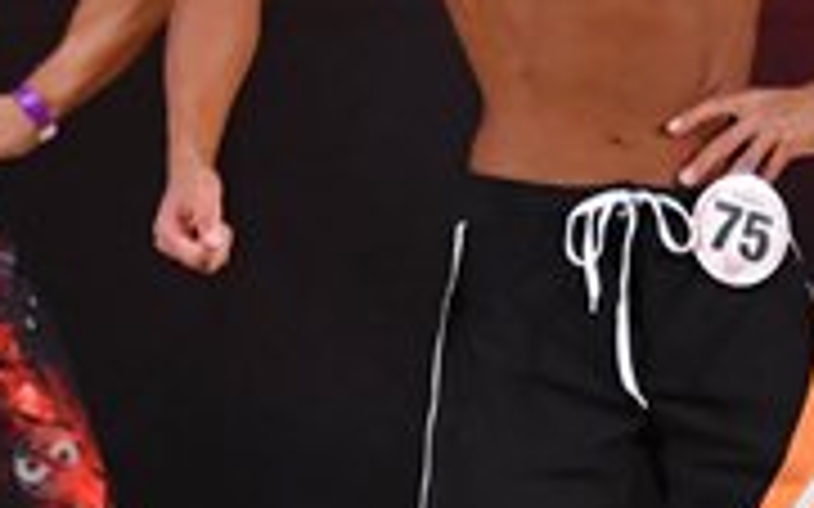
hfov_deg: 2.1
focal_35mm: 984
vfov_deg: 1.3
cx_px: 1176
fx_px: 21822
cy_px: 333
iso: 3200
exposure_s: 1/400
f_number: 5.6
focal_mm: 150
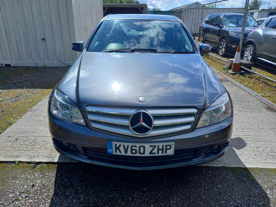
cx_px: 138
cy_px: 104
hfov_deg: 69.4
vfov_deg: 54.9
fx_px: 199
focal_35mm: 25
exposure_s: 1/448
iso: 25
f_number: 2
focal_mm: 4.6
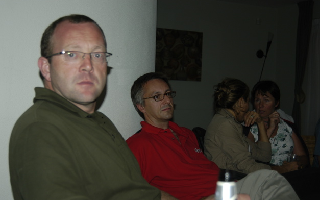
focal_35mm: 55
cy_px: 105
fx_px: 476
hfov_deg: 37.2
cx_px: 160
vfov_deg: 23.8
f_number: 4
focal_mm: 35
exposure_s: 1/60
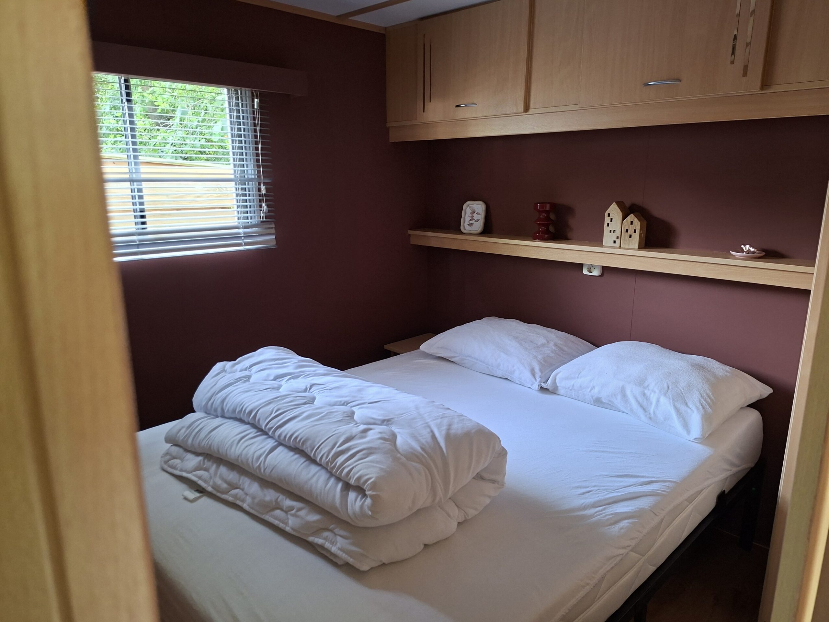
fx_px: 551
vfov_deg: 58.9
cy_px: 311
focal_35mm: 23
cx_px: 414
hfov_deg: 73.9
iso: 320
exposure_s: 1/100
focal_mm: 5.54
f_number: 1.8
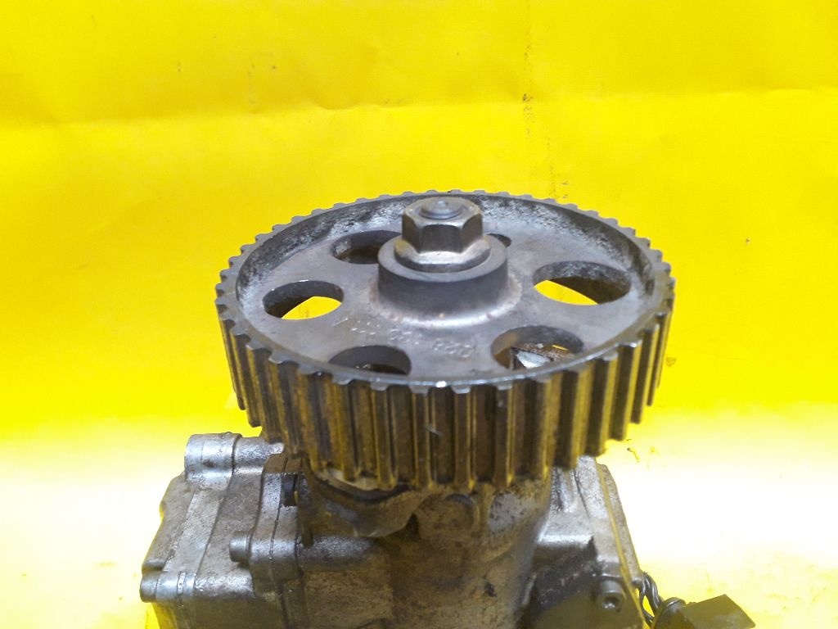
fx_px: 654
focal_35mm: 27
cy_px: 314
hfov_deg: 65.3
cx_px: 419
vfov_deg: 51.4
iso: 200
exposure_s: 1/33
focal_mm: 3.6
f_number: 1.9
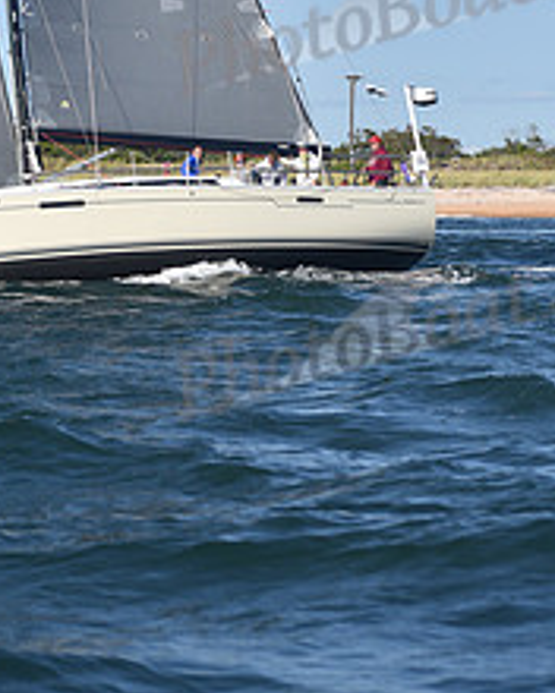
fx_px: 3963
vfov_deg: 9.9
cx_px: 11
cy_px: -104
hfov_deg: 8.0
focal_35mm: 193
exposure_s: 1/1000
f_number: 4.5
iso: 250
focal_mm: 78
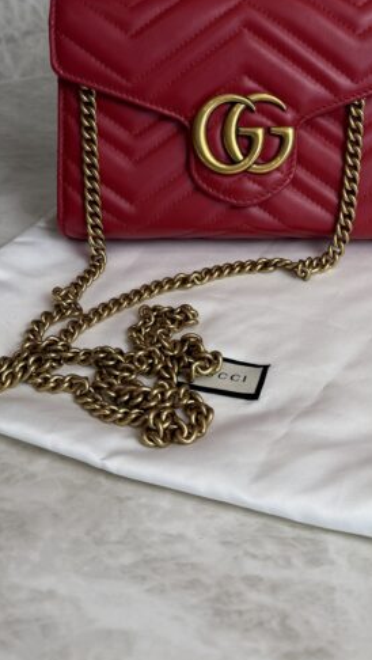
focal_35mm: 43
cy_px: 191
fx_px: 753
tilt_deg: -28.1
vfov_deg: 46.2
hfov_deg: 27.7
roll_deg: -0.2
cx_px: 231
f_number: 1.78
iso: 64
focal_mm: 6.76
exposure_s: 1/158
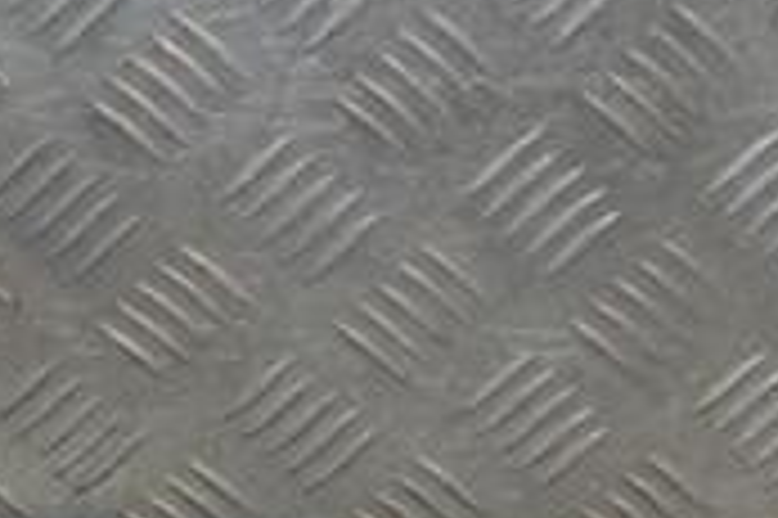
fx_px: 3368
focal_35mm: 156
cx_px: 171
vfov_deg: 8.7
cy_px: 541
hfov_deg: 13.1
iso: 800
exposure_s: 1/200
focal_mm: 30
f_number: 6.3
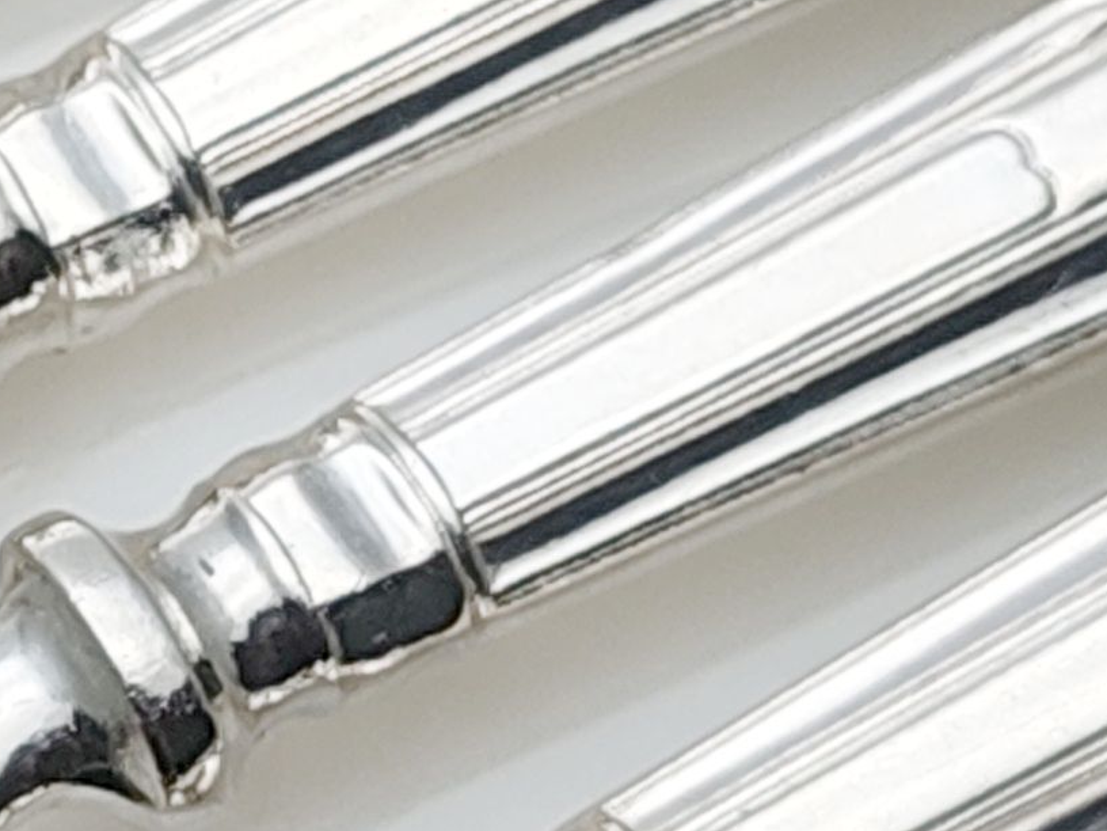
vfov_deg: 6.4
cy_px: 449
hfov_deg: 8.3
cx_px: -403
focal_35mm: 234
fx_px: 7483
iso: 50
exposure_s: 1/160
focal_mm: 6.12
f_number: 1.9
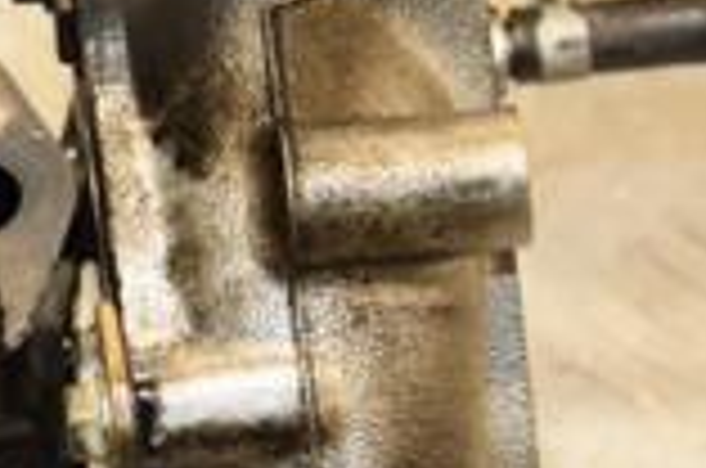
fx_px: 5852
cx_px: -139
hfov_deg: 6.9
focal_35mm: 299
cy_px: 270
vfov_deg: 4.6
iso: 800
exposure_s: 1/200
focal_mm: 52
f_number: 6.3
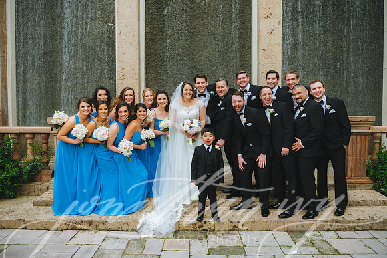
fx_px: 322
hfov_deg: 62.0
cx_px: 194
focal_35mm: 30
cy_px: 129
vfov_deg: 43.6
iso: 1000
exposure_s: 1/200
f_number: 3.5
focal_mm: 30
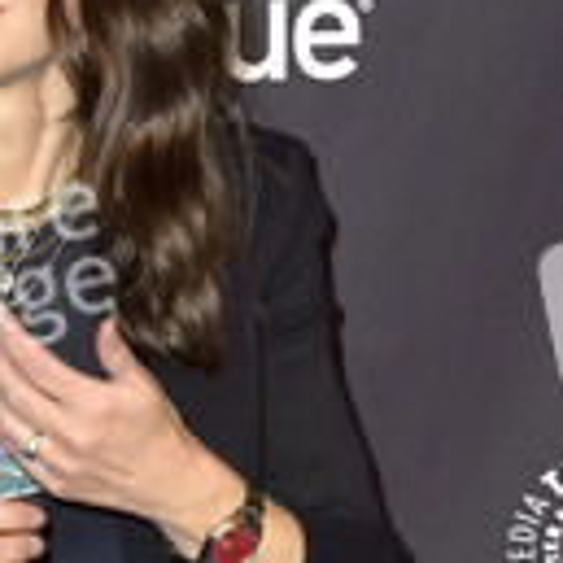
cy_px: 506
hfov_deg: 9.4
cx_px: 20
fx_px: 3404
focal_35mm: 185
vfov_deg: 9.4
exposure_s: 1/250
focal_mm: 70
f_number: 6.3
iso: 250
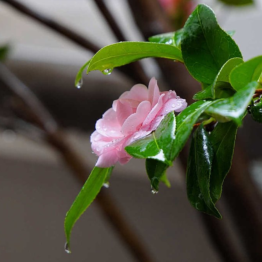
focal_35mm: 135
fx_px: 1156
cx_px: 138
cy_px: 131
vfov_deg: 12.9
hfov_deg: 12.9
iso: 1000
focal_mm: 105
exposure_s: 1/125
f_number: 5.6
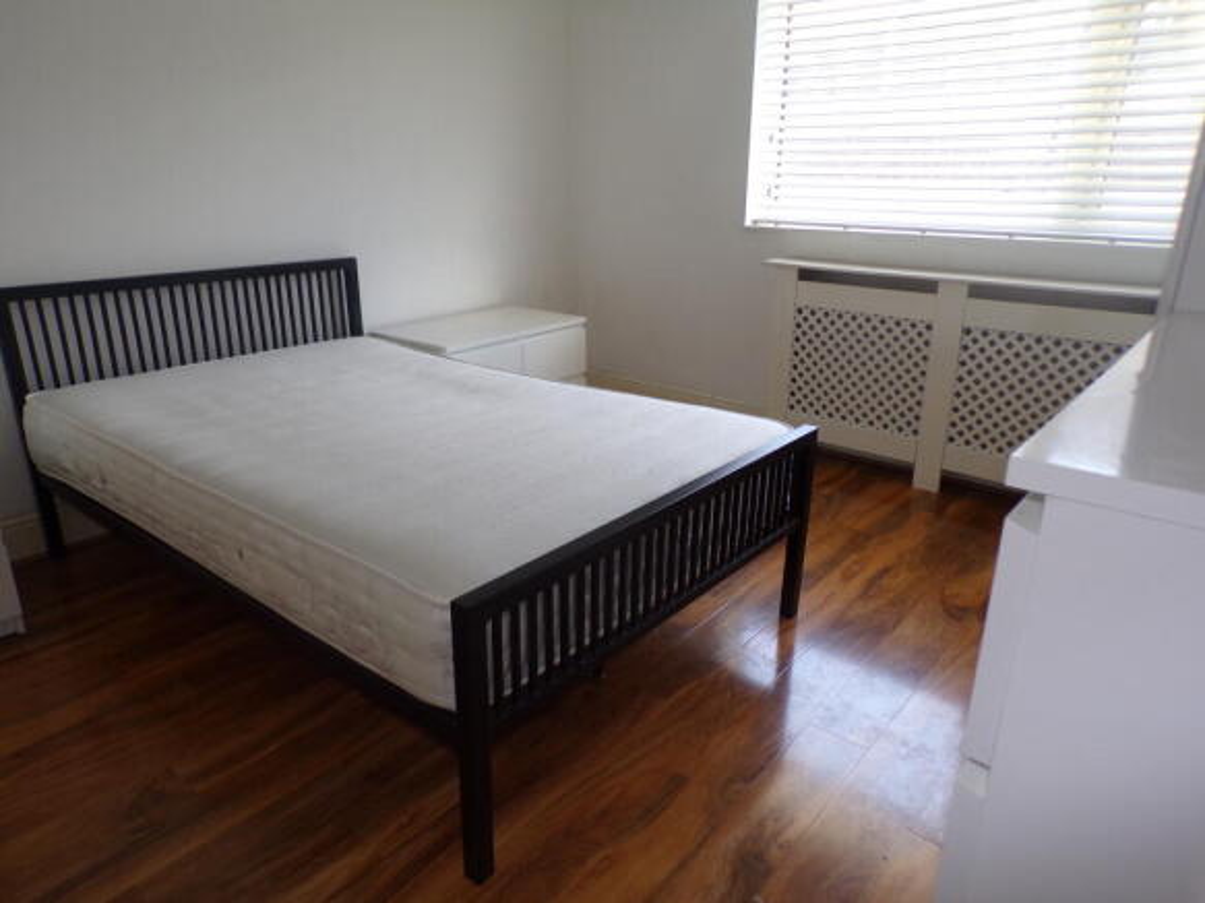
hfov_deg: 71.6
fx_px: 835
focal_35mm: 24
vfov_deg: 56.8
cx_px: 602
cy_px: 452
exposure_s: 1/52
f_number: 3
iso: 80
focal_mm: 4.3
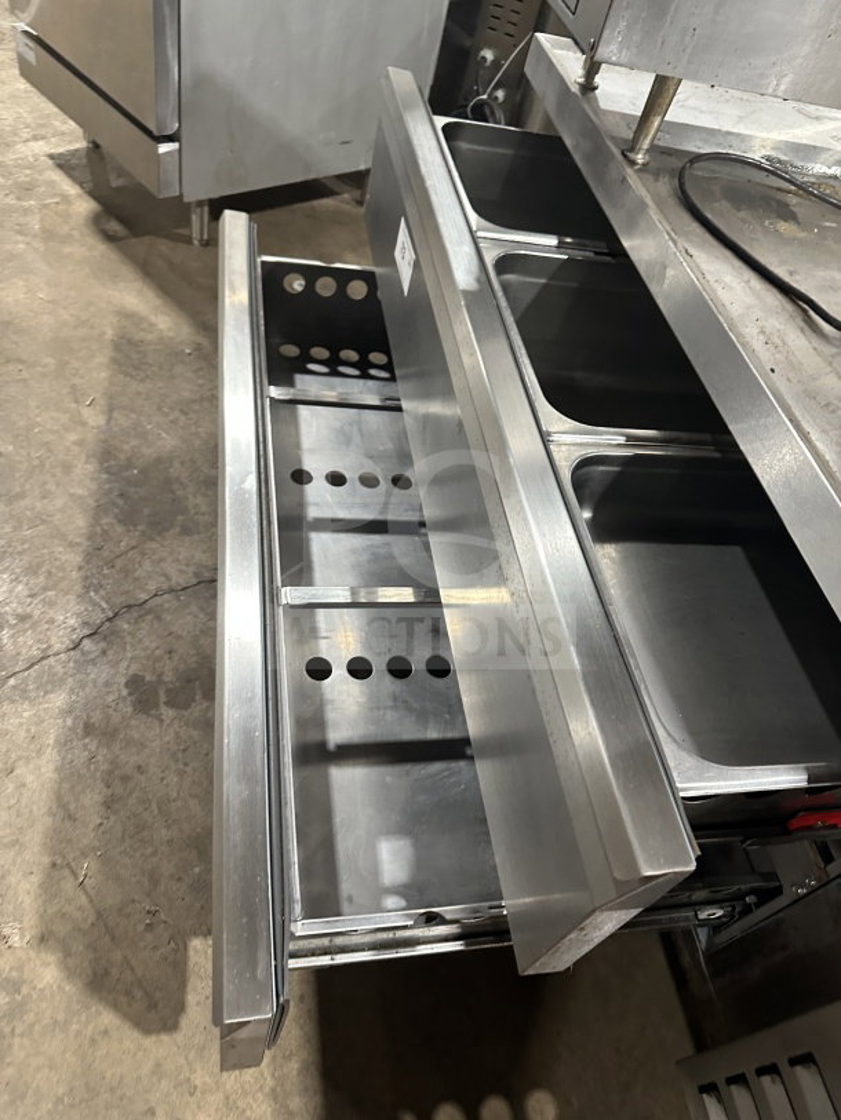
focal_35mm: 24
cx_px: 420
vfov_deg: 71.6
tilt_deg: -47.2
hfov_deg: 56.8
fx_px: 777
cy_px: 560
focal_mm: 6.86
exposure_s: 1/60
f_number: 1.78
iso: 400
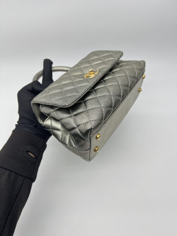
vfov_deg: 67.3
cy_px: 118
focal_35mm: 26
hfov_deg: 53.1
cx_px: 88
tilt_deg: -47.4
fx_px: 177
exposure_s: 1/100
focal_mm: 5.7
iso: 40
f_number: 1.5
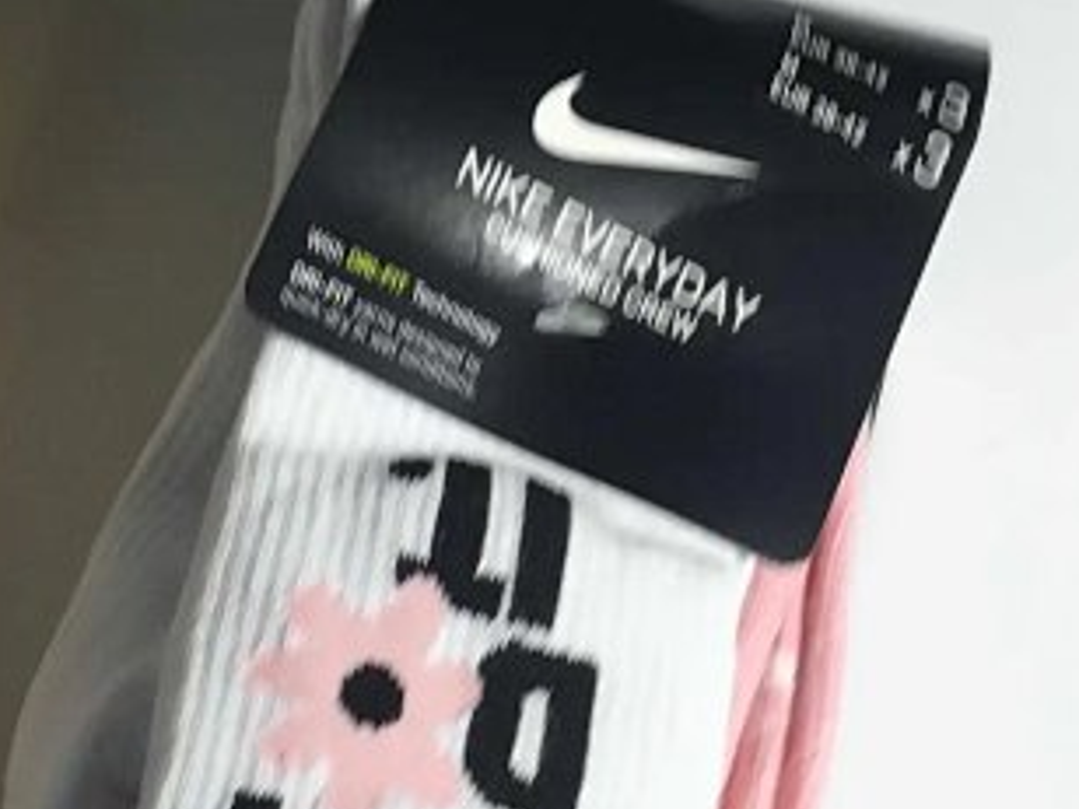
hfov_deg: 13.0
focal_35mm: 148
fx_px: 4613
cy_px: 795
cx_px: -189
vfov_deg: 10.0
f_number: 2.8
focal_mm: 6.6
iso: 25
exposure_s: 1/100
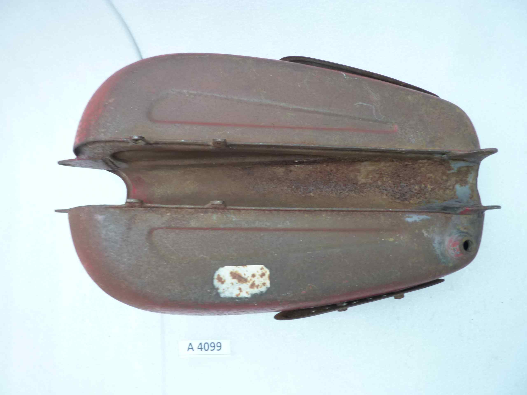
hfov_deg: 69.4
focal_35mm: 25
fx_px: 381
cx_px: 264
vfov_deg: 54.9
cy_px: 198
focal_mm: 4.1
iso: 125
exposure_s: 1/8
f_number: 3.3
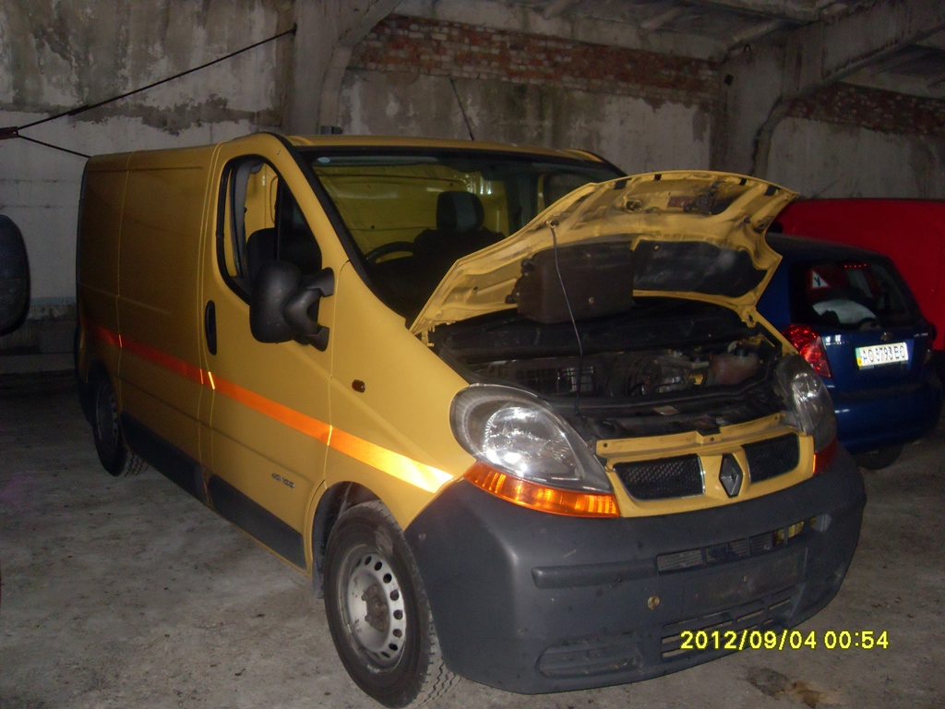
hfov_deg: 50.1
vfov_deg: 38.7
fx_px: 1010
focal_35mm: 37
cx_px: 472
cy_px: 354
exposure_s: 1/45
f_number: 2.8
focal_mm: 6.3
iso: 200
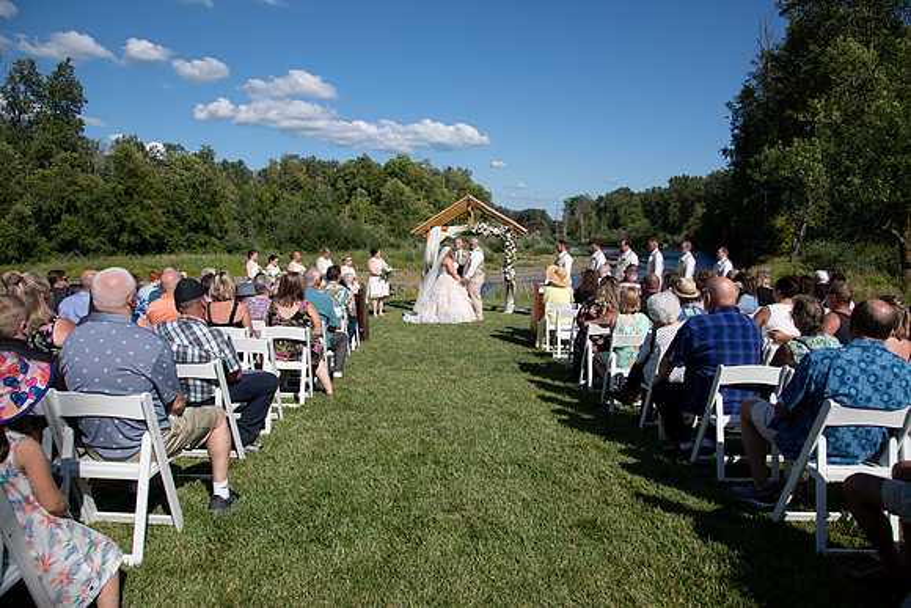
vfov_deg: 53.2
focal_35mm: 24
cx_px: 456
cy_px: 304
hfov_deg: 73.7
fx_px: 607
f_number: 8
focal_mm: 24
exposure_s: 1/400
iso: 100
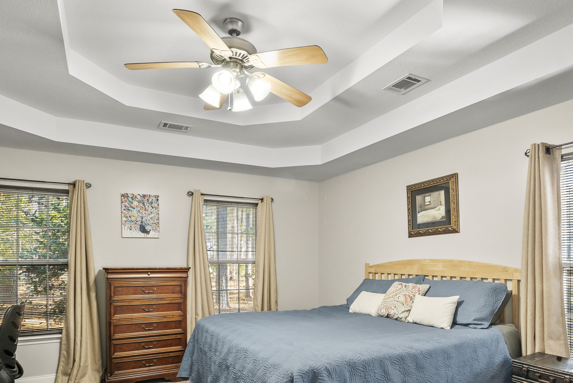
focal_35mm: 25
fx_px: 398
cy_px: 252
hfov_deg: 71.2
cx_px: 322
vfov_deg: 50.5
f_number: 5.6
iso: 400
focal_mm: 19
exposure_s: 1/10
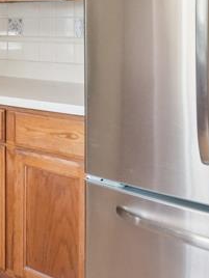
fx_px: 443
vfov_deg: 33.3
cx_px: -58
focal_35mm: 55
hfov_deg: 23.6
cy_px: 34
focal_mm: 10
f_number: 8
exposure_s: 1/30
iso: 2000
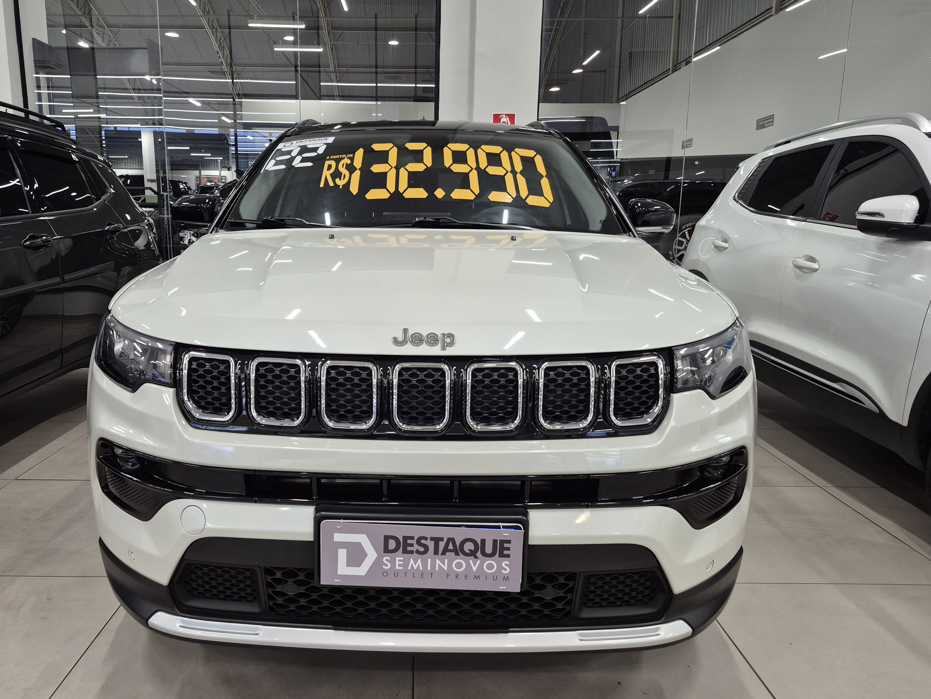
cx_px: 412
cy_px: 376
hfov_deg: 67.1
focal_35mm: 26
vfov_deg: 53.0
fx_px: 699
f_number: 1.8
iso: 320
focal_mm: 5.4
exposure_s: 1/120
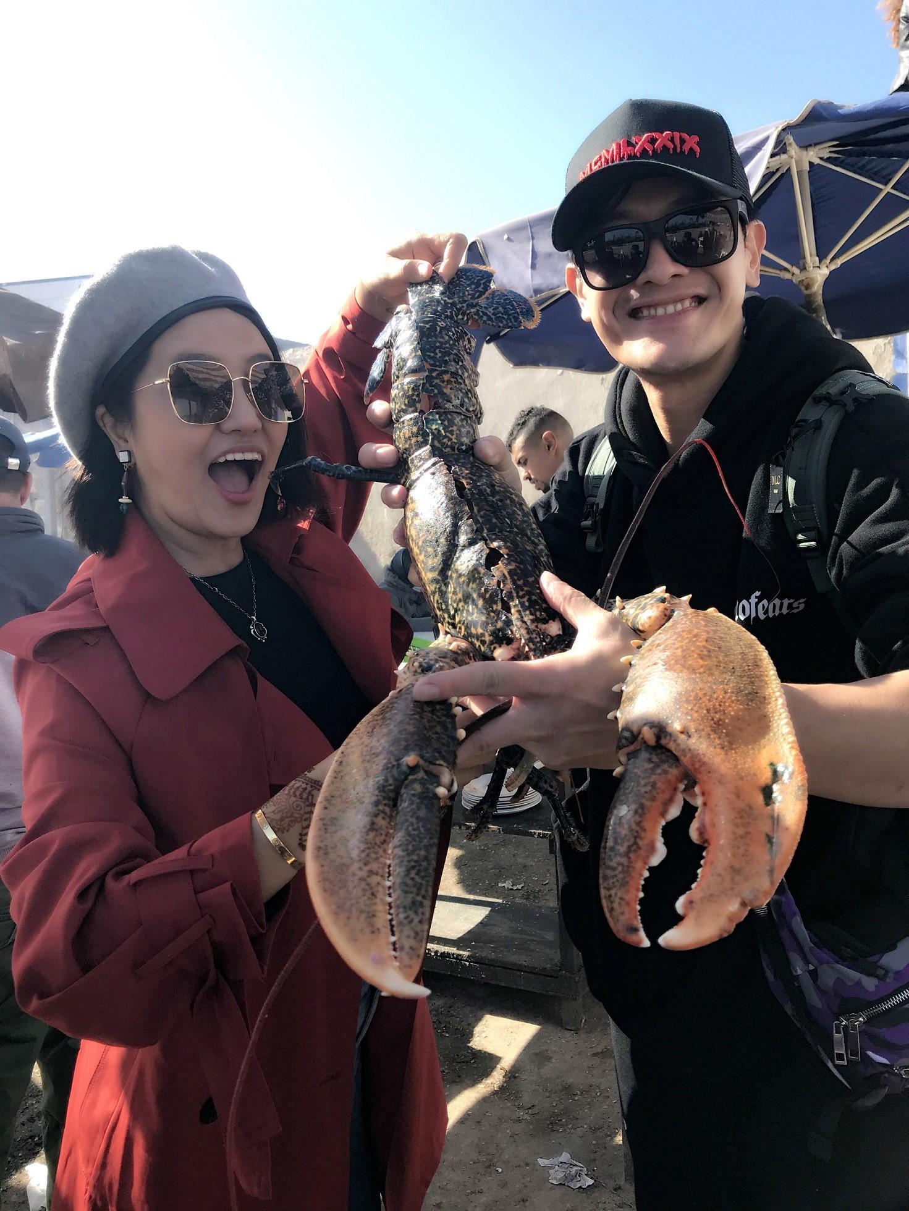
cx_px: 454
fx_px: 980
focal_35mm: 28
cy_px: 606
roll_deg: +1.9
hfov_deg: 49.8
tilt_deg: -5.8
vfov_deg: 63.4
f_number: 1.8
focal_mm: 3.99
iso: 20
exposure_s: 1/798
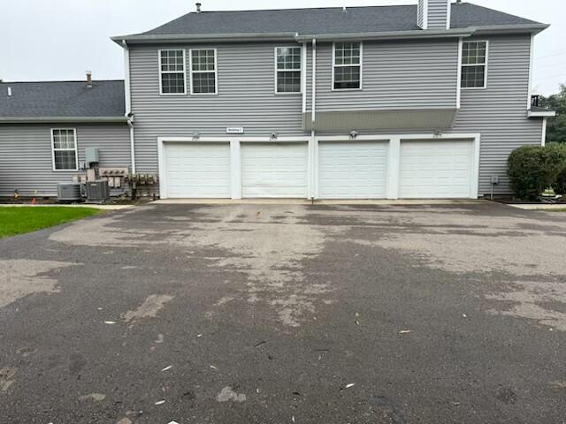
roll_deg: +0.4
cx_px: 283
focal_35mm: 24
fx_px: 392
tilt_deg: -2.7
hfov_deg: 71.6
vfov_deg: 56.8
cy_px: 212
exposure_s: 1/467
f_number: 1.78
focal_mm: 6.76
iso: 80
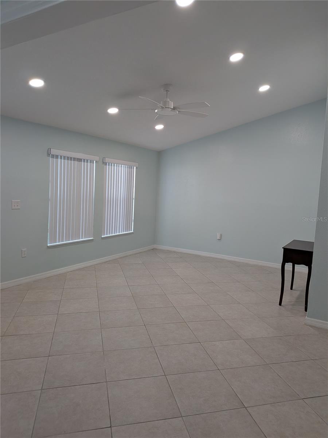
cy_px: 219
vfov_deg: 71.6
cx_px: 164
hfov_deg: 56.8
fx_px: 303
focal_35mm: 24
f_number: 1.7
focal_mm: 4.53
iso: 125
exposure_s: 1/120
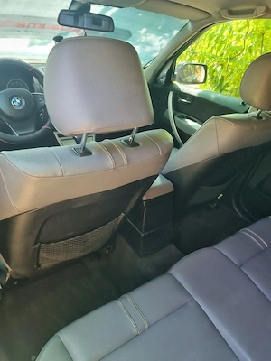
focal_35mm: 26
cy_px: 180
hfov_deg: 53.1
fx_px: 271
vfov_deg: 67.3
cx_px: 136
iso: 160
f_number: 1.8
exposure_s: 1/100
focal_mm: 5.4
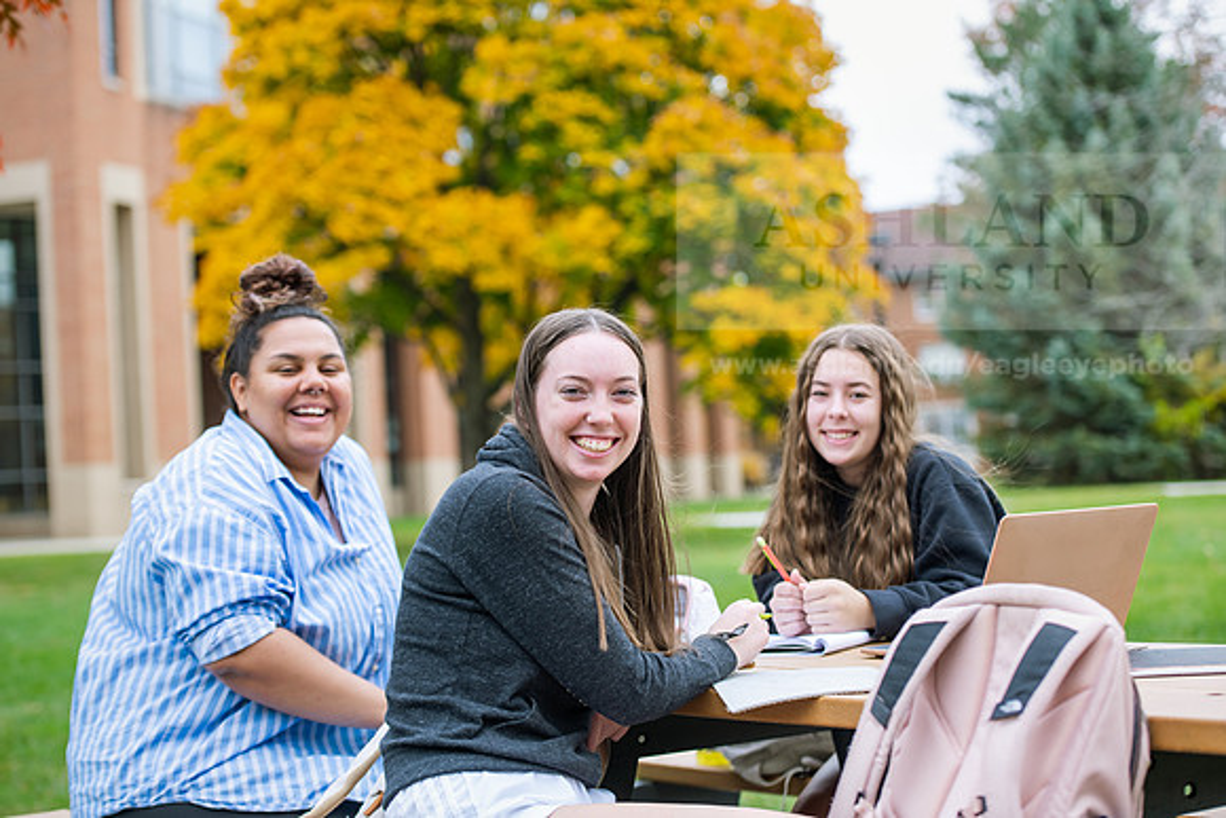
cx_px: 613
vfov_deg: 19.5
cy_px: 409
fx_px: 2384
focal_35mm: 70
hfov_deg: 28.8
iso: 160
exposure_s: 1/320
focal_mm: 70
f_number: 3.5
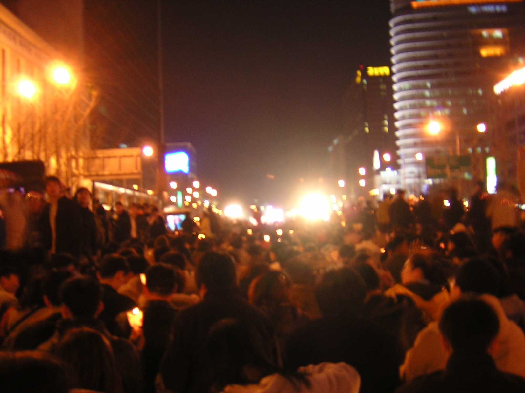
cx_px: 262
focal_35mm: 36
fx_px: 546
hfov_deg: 51.4
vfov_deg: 39.7
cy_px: 196
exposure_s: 1/1.8
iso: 139
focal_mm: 4.7
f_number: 2.6
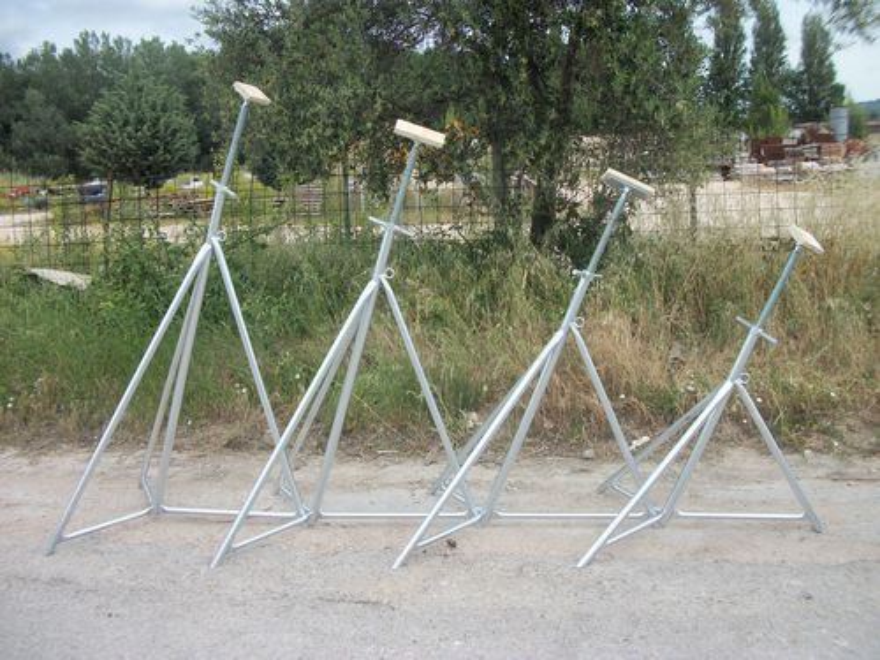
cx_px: 440
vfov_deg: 44.2
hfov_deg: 56.8
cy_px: 330
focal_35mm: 32
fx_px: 813
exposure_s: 1/125
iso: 80
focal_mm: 5.7
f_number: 8.8
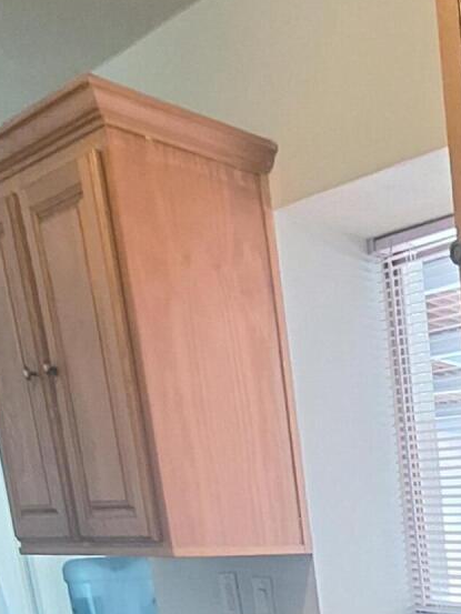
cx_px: 712
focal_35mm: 47
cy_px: 757
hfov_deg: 23.7
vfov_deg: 32.5
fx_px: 834
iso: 200
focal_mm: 1.74
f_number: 2.2
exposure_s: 1/30
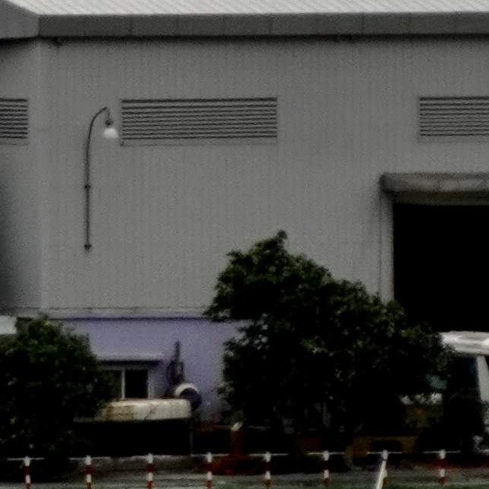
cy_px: 503
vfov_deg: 1.4
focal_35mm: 1240
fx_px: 19818
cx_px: -221
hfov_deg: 1.4
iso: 400
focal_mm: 210
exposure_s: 1/750
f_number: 6.3
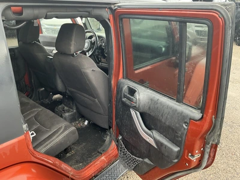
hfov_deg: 63.4
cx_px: 120
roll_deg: -1.9
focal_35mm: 28
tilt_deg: -20.8
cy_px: 90
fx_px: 194
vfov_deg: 49.7
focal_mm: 3
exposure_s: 1/60
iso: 80
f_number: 1.8
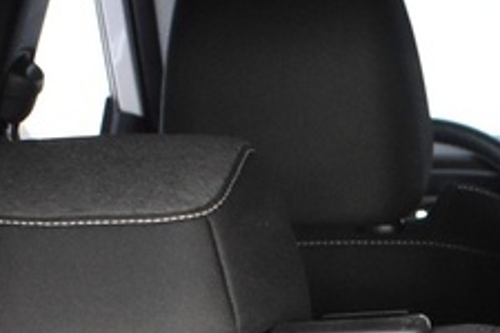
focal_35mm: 194
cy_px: 952
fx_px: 2694
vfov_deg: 6.5
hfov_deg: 10.3
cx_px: 707
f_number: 3.5
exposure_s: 1/30
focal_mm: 18
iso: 1600
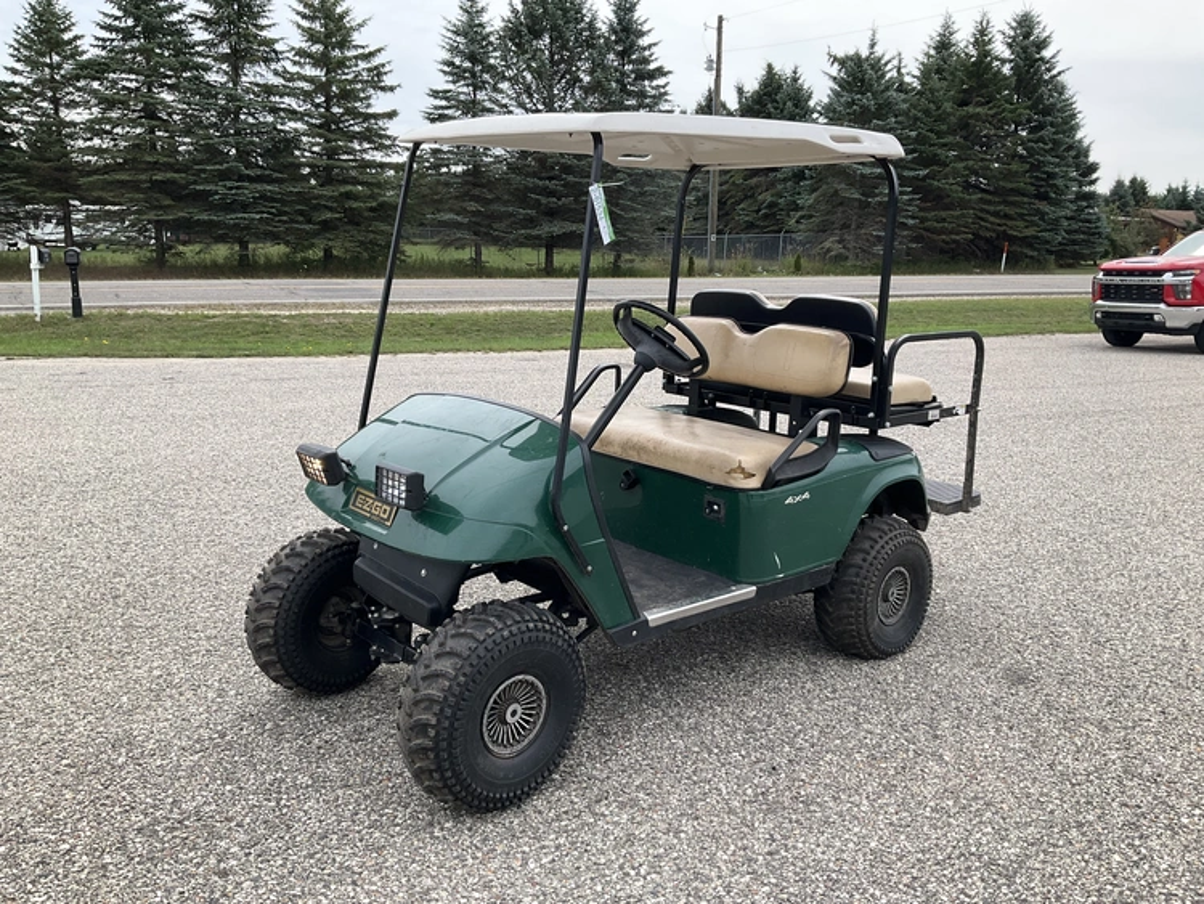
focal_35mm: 29
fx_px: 1009
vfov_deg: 48.3
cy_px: 452
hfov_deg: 61.6
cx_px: 602
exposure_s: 1/869
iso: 25
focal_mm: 3
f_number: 1.8
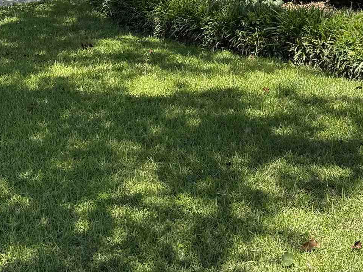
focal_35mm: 77
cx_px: 45
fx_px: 807
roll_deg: -0.9
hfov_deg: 24.7
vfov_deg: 18.2
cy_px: -49
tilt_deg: -1.6
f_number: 1.78
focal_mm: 6.76
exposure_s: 1/2105
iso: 80
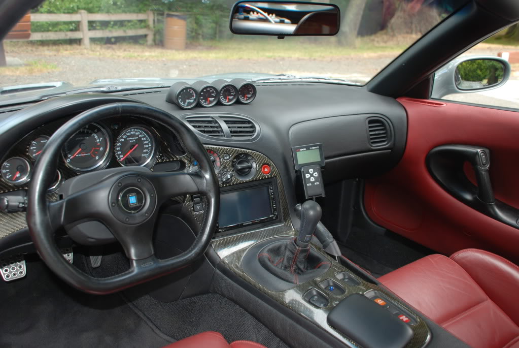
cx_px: 260
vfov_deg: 40.1
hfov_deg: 57.2
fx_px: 476
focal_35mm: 33
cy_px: 174
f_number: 3.8
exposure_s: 1/60
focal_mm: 22
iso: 200
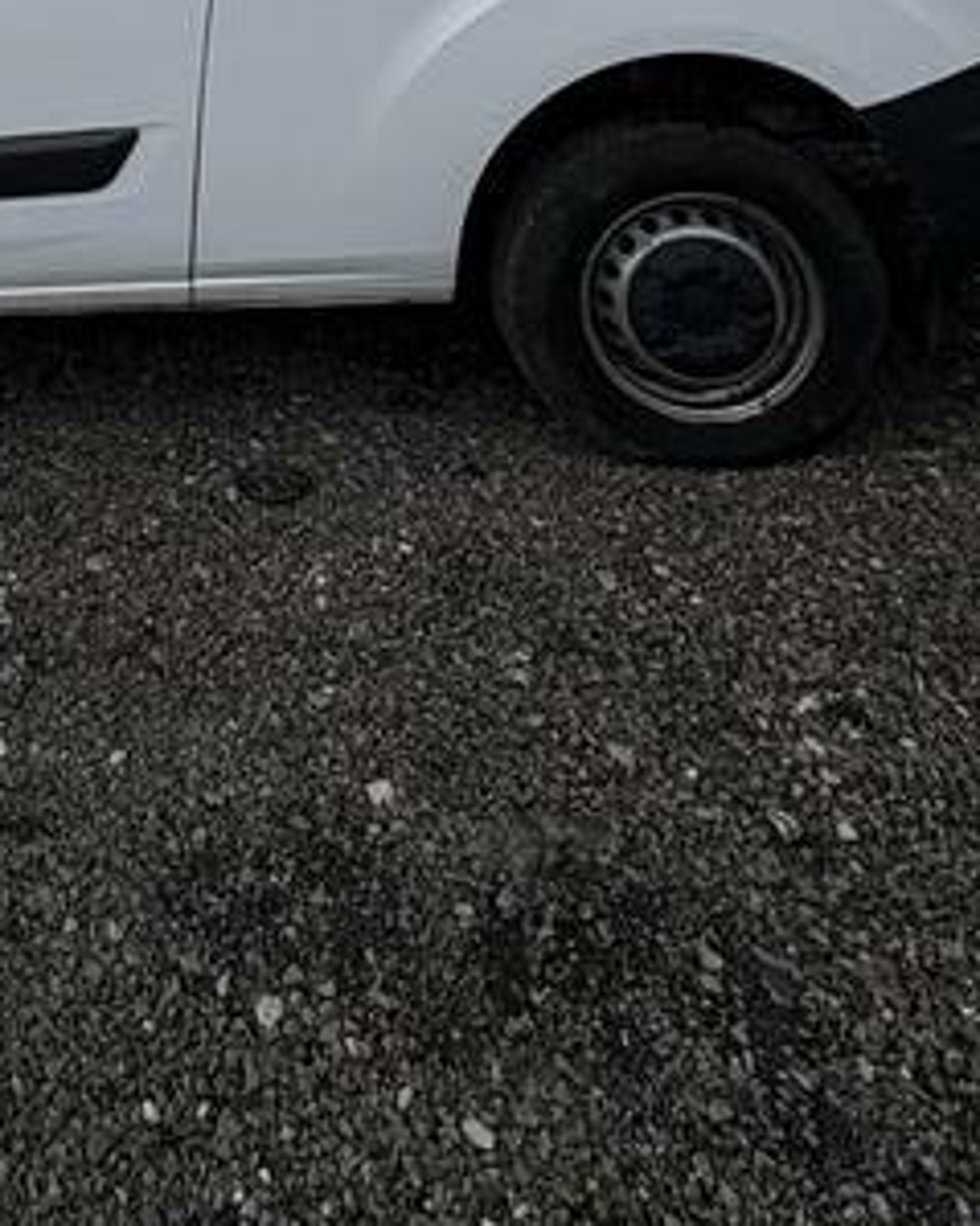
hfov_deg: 31.9
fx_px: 1487
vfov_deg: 31.9
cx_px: -115
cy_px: -431
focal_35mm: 41
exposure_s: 1/3106
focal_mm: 2.22
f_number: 2.2
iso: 50
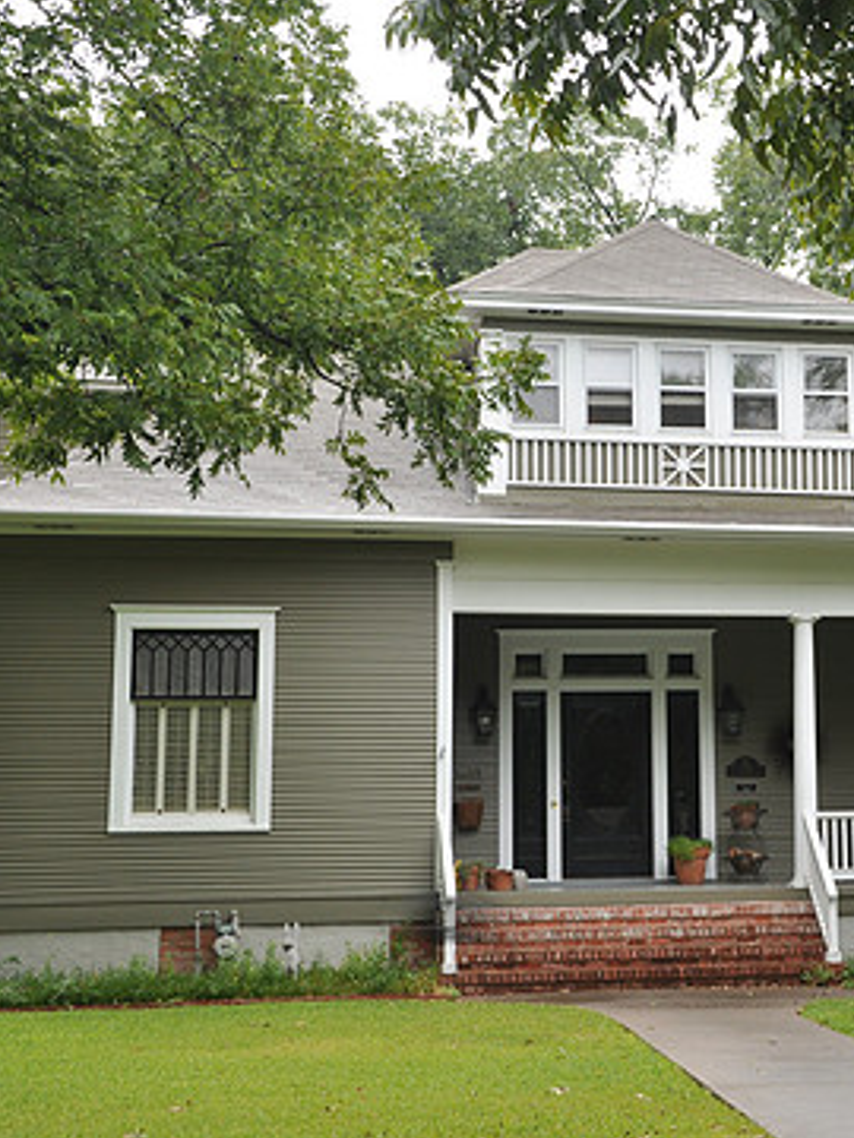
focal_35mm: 65
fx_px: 2138
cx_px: 712
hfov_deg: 22.2
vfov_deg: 29.8
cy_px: 533
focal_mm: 28
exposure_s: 1/50
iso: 200
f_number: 7.1
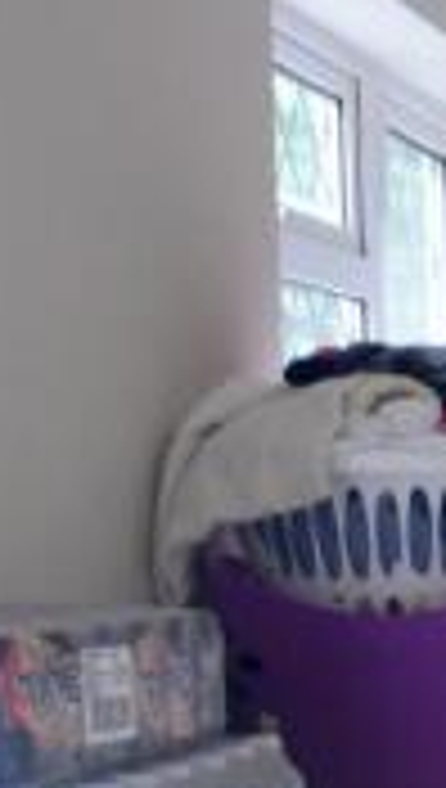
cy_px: 939
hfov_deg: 12.5
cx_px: 854
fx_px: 1821
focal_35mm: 87
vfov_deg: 22.5
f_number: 3.3
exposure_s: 1/30
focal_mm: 4.2
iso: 120
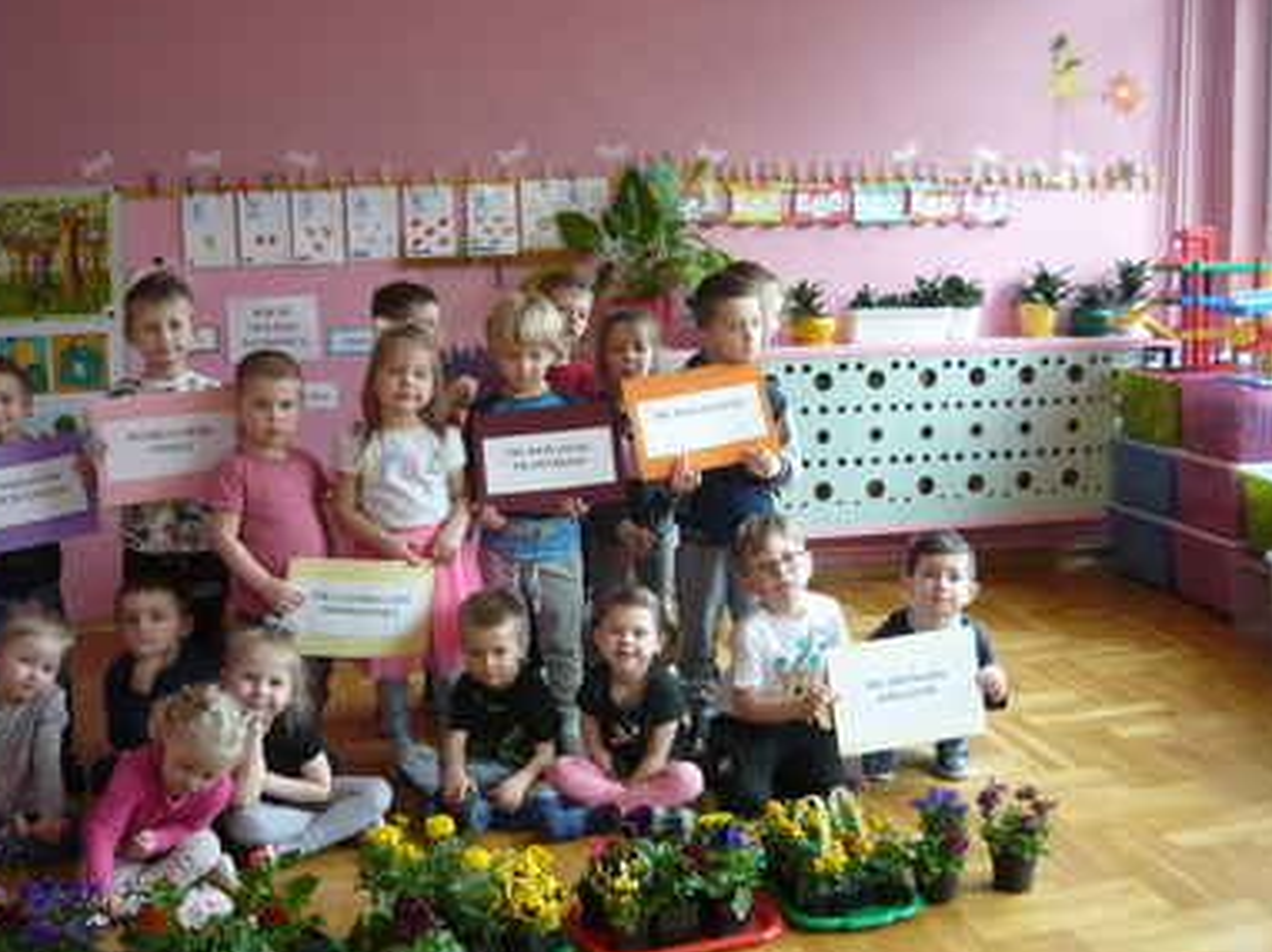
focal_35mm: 37
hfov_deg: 50.2
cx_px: 613
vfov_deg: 38.6
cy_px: 471
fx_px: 1358
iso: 160
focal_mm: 5.5
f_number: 2.8
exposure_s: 1/30
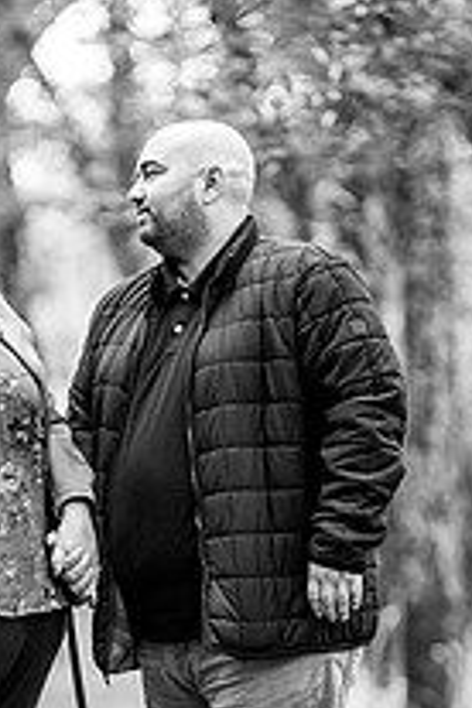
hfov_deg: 3.5
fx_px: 7709
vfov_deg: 5.3
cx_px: 106
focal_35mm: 392
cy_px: 558
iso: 800
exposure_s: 1/160
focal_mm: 180
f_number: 2.8
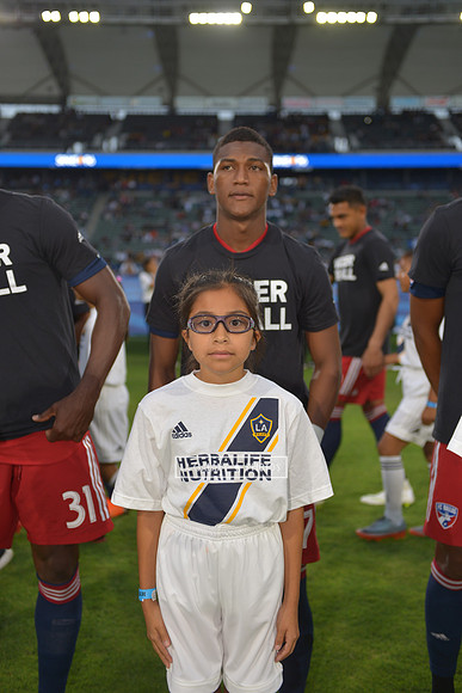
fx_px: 846
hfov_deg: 30.5
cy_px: 346
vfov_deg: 44.5
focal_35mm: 44
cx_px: 231
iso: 250
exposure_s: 1/250
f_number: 2.8
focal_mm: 44
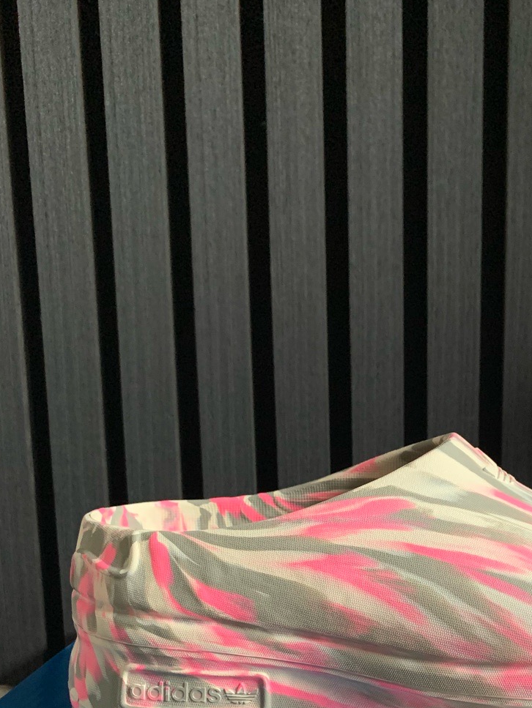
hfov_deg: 32.9
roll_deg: -0.2
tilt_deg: -10.6
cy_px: 578
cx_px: 410
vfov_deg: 41.7
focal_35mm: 43
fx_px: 881
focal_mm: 4.25
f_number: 1.8
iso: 400
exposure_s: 1/40
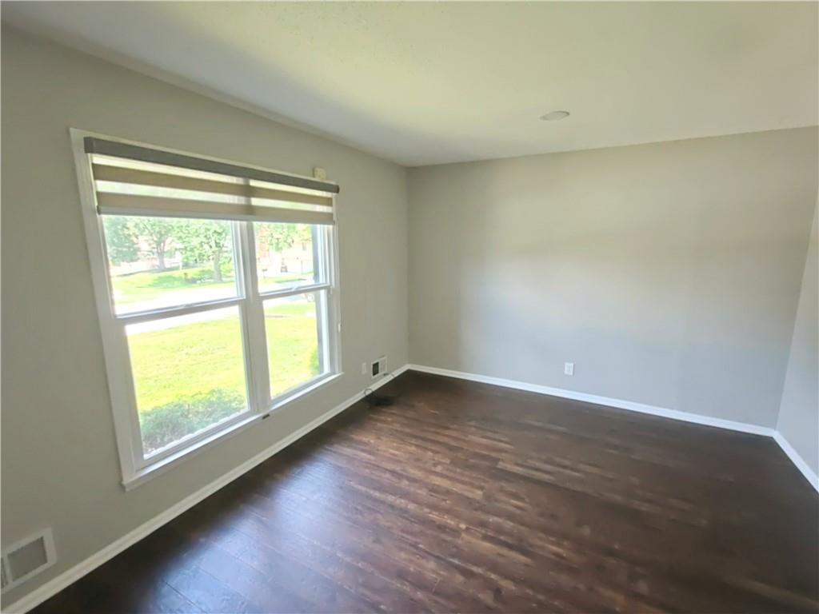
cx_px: 410
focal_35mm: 15
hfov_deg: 98.2
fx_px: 355
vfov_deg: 81.7
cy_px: 307
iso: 1600
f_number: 2
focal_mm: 2.3
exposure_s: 1/125
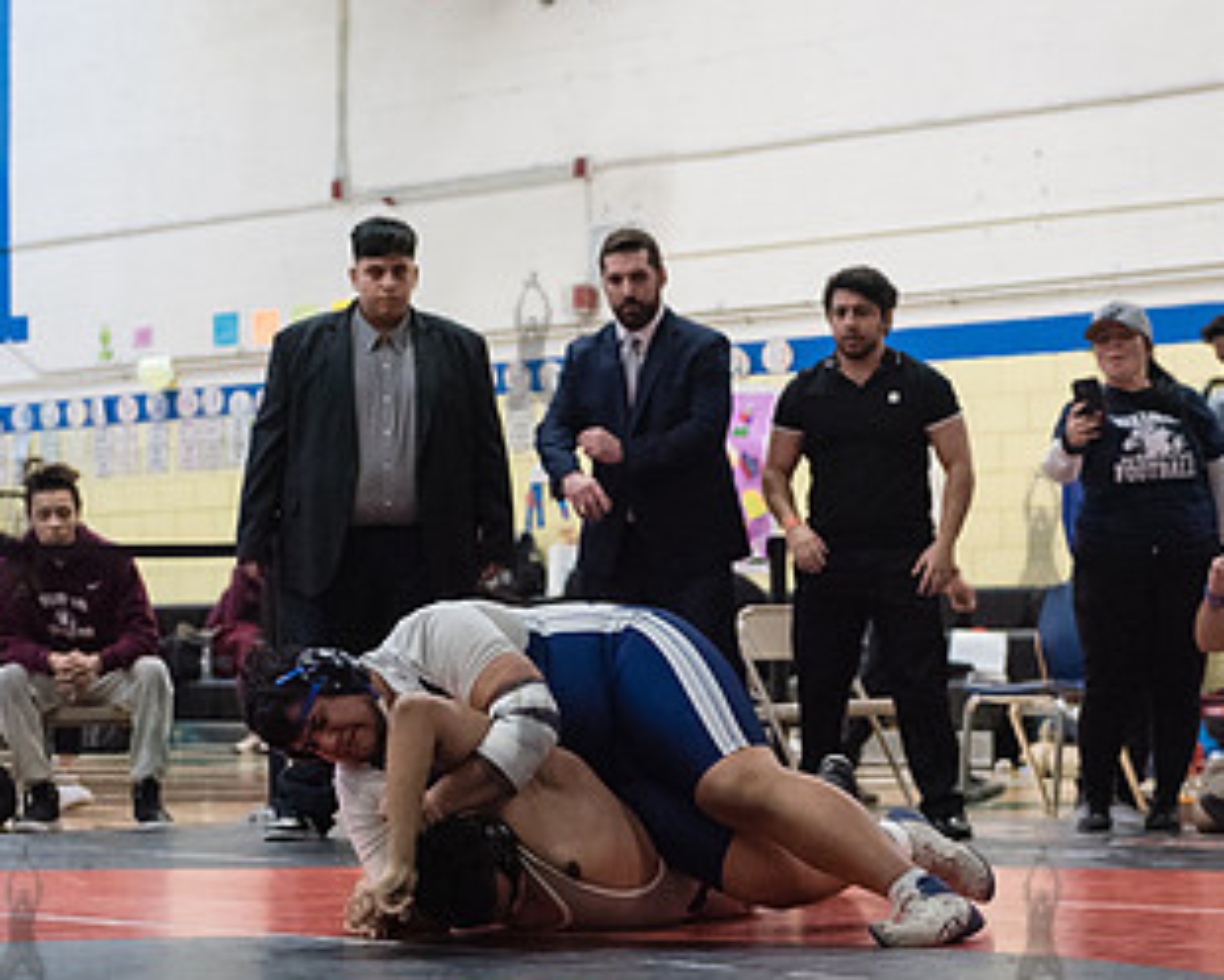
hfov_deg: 15.6
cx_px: 529
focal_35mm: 123
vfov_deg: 12.5
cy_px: 721
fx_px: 4456
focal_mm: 70
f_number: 3.2
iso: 8000
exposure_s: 1/500
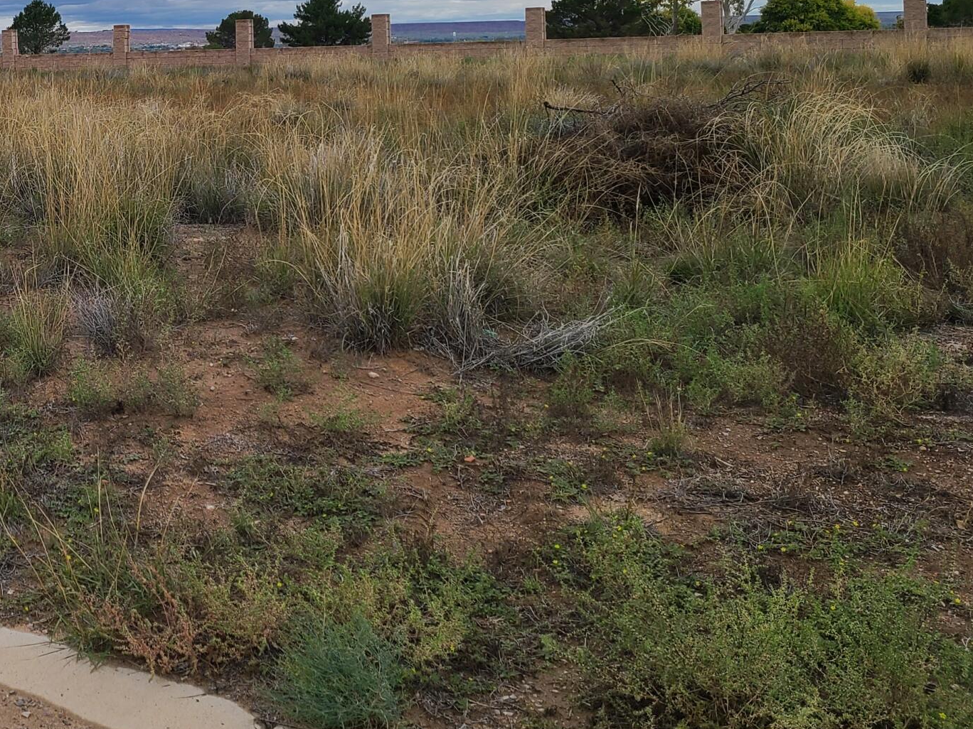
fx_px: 1602
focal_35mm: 57
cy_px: 11
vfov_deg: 24.6
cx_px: -50
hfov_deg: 30.8
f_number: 1.8
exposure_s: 1/1399
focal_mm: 5.4
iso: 40
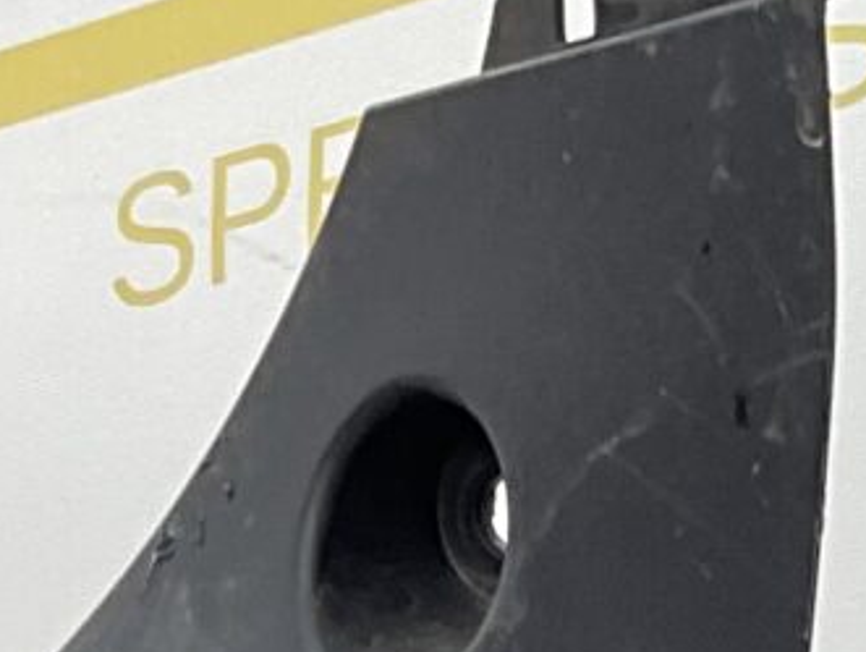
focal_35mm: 224
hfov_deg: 8.7
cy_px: 2071
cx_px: 1107
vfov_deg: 6.1
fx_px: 5610
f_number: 1.8
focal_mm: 3
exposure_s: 1/120
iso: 25
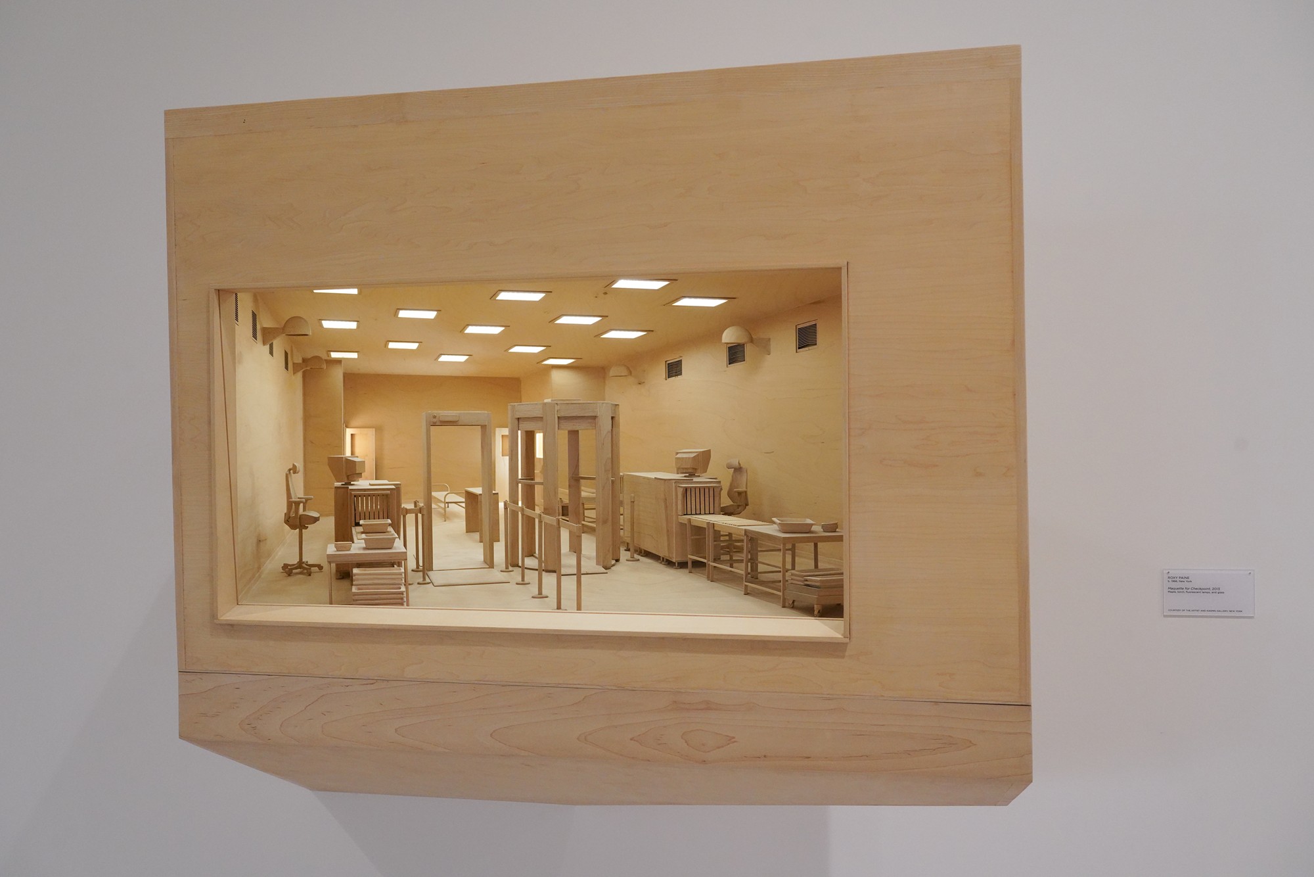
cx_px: 657
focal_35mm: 32
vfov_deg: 41.1
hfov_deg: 58.7
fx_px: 1168
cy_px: 438
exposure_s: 1/80
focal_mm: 32
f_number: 8
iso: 4000
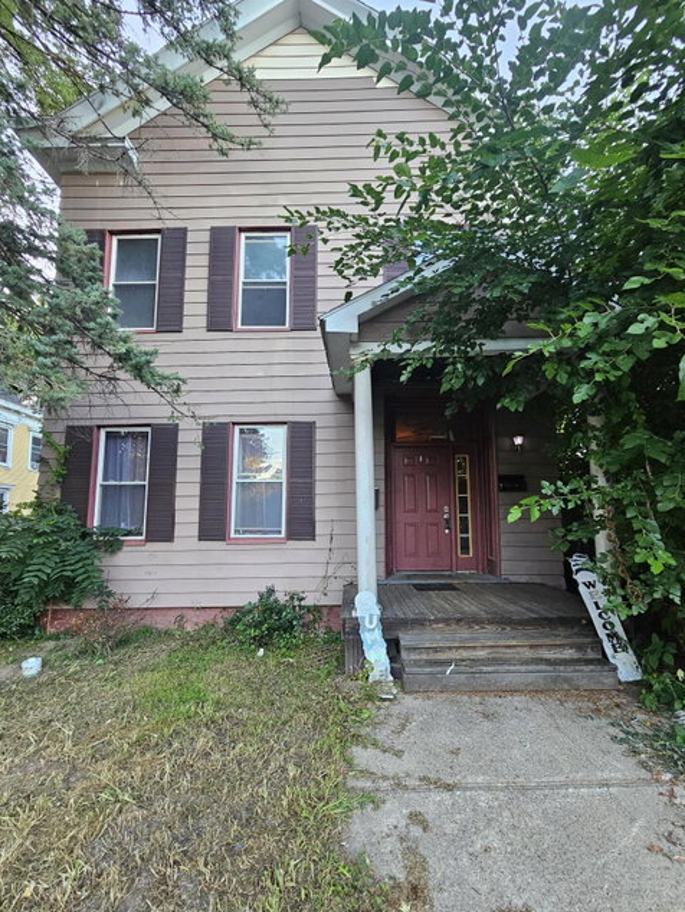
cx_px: 354
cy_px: 490
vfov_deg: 101.9
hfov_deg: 85.7
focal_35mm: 14
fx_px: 369
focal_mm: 2.2
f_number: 2.2
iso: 200
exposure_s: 1/60
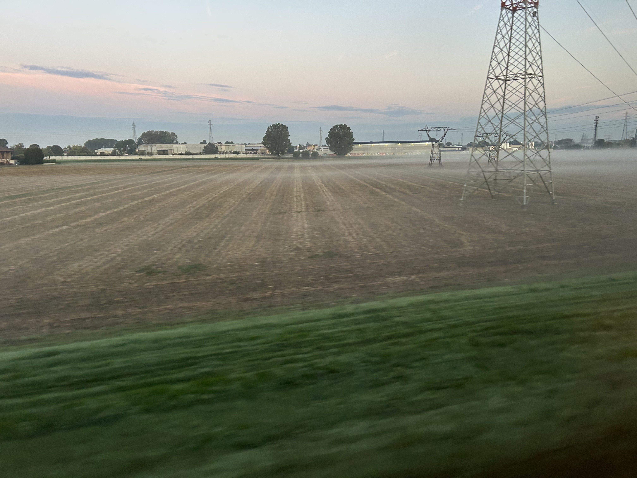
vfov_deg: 53.1
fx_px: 478
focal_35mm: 26
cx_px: 318
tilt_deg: -6.4
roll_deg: +2.3
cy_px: 239
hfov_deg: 67.3
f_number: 1.5
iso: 200
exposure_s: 1/50
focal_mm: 5.7
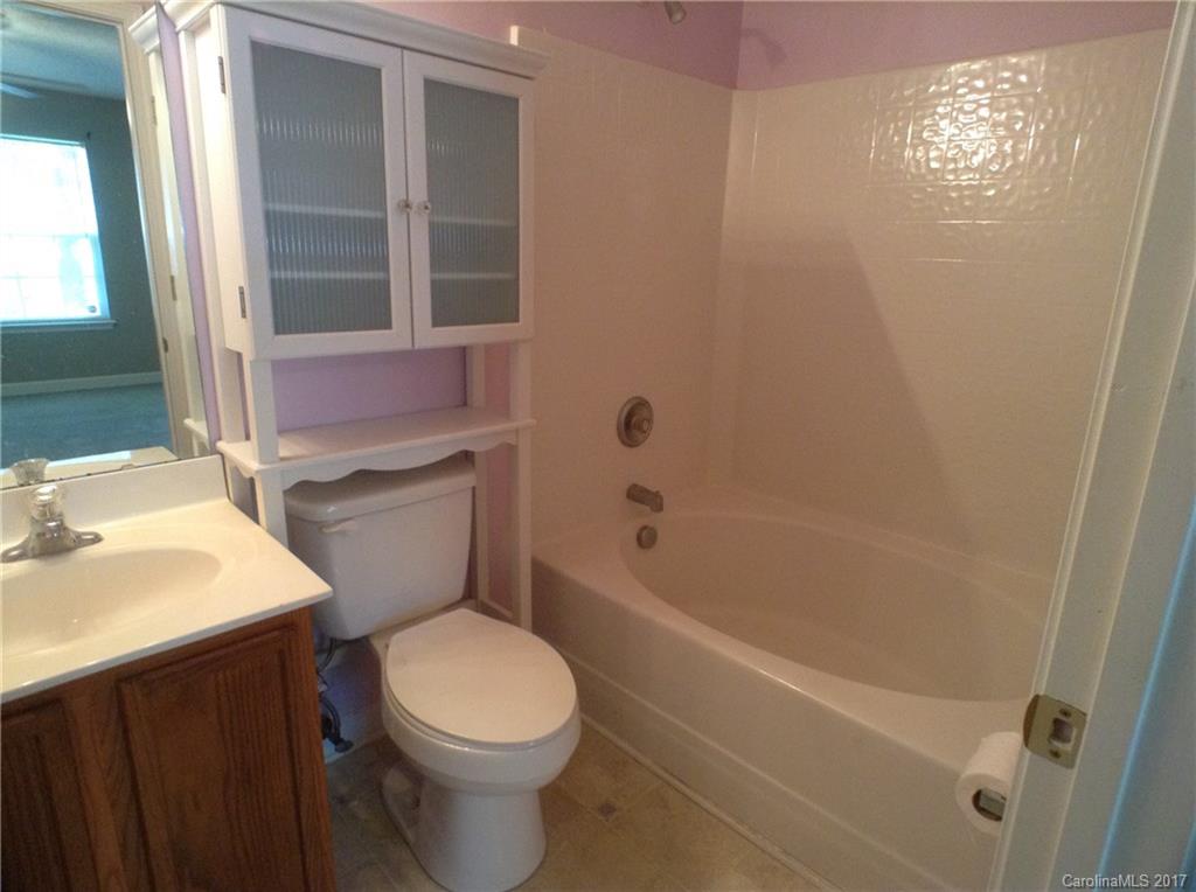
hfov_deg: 55.4
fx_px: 1138
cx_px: 598
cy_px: 446
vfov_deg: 42.8
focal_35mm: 33
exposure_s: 1/24
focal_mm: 3.3
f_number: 2.4
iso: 125
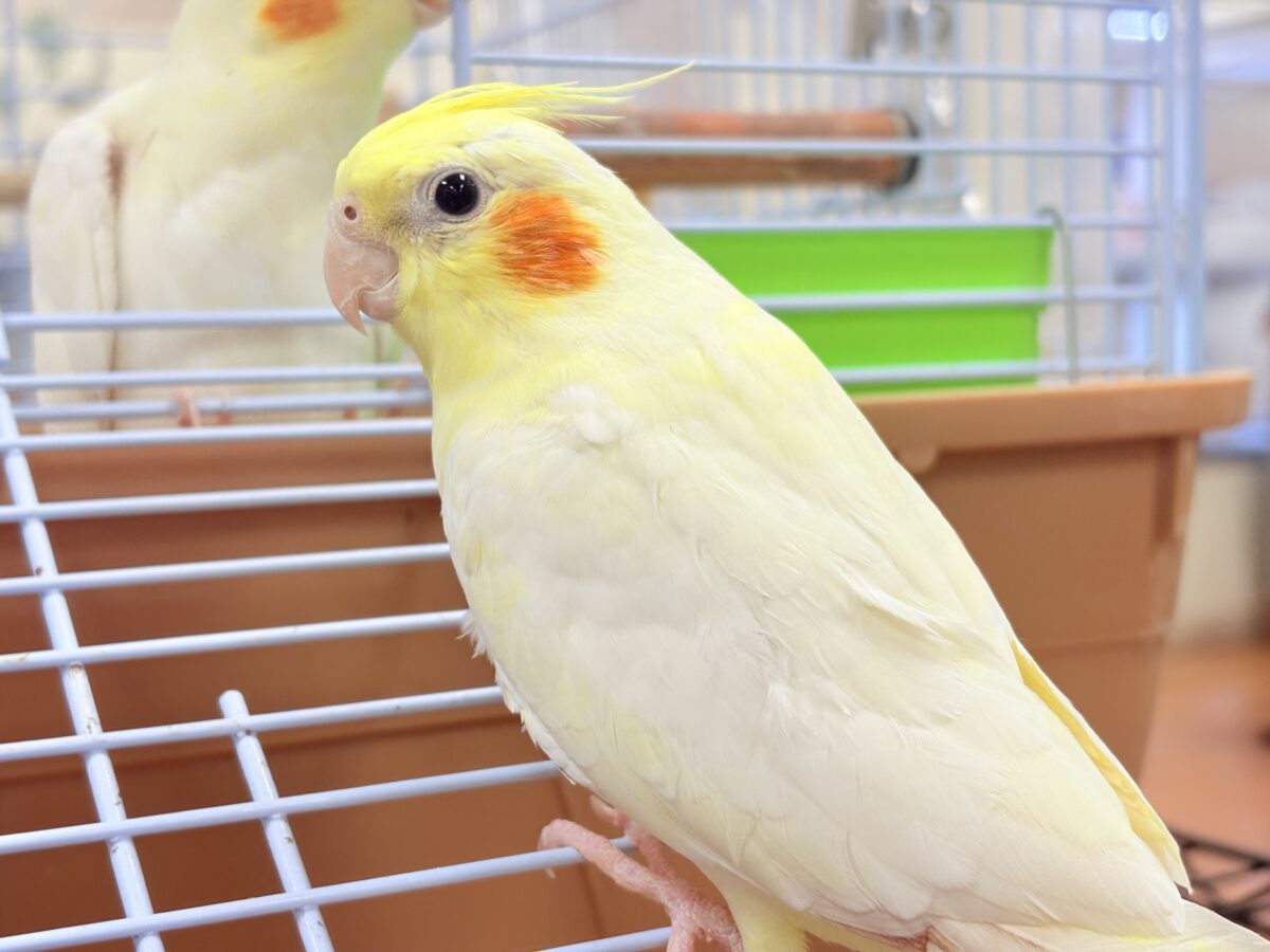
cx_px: 635
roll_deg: +2.4
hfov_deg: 36.8
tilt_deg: -4.1
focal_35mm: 52
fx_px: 1908
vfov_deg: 28.0
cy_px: 476
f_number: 1.6
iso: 40
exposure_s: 1/121
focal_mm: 5.96
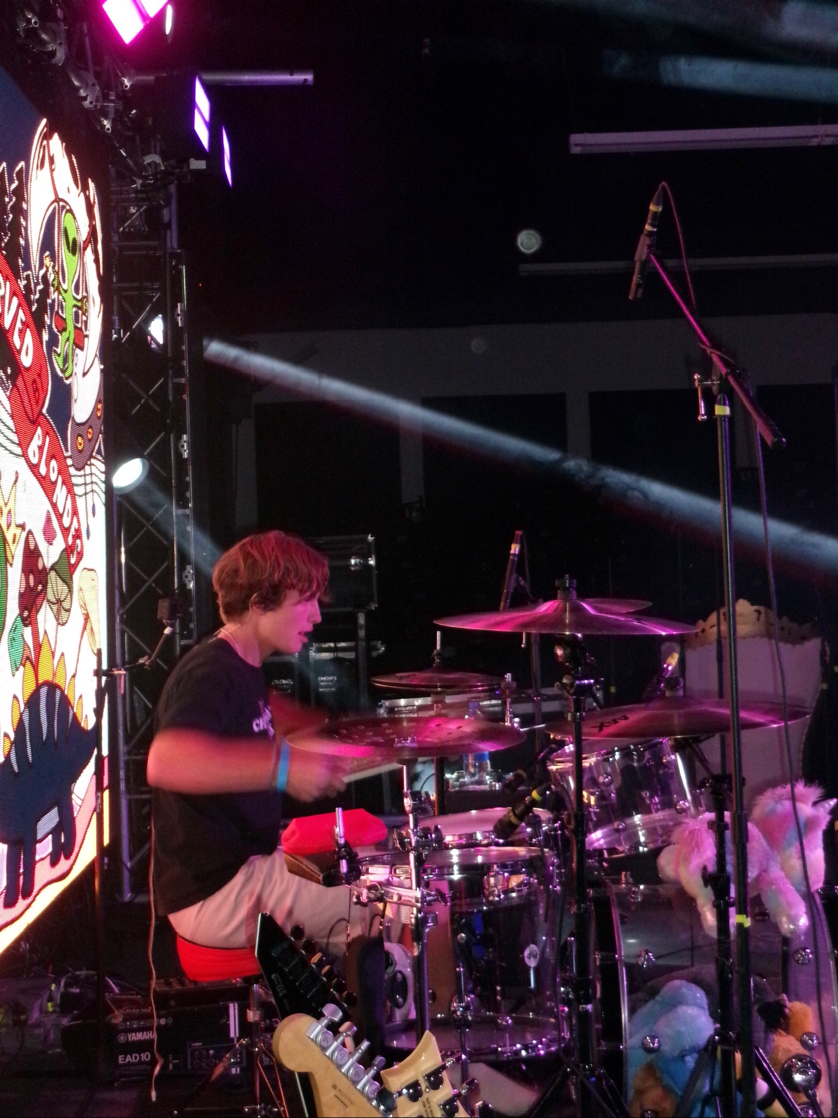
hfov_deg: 22.9
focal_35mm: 64
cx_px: 419
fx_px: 2066
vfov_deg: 30.3
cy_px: 559
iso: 800
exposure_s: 1/50
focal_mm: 11.5
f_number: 5.2
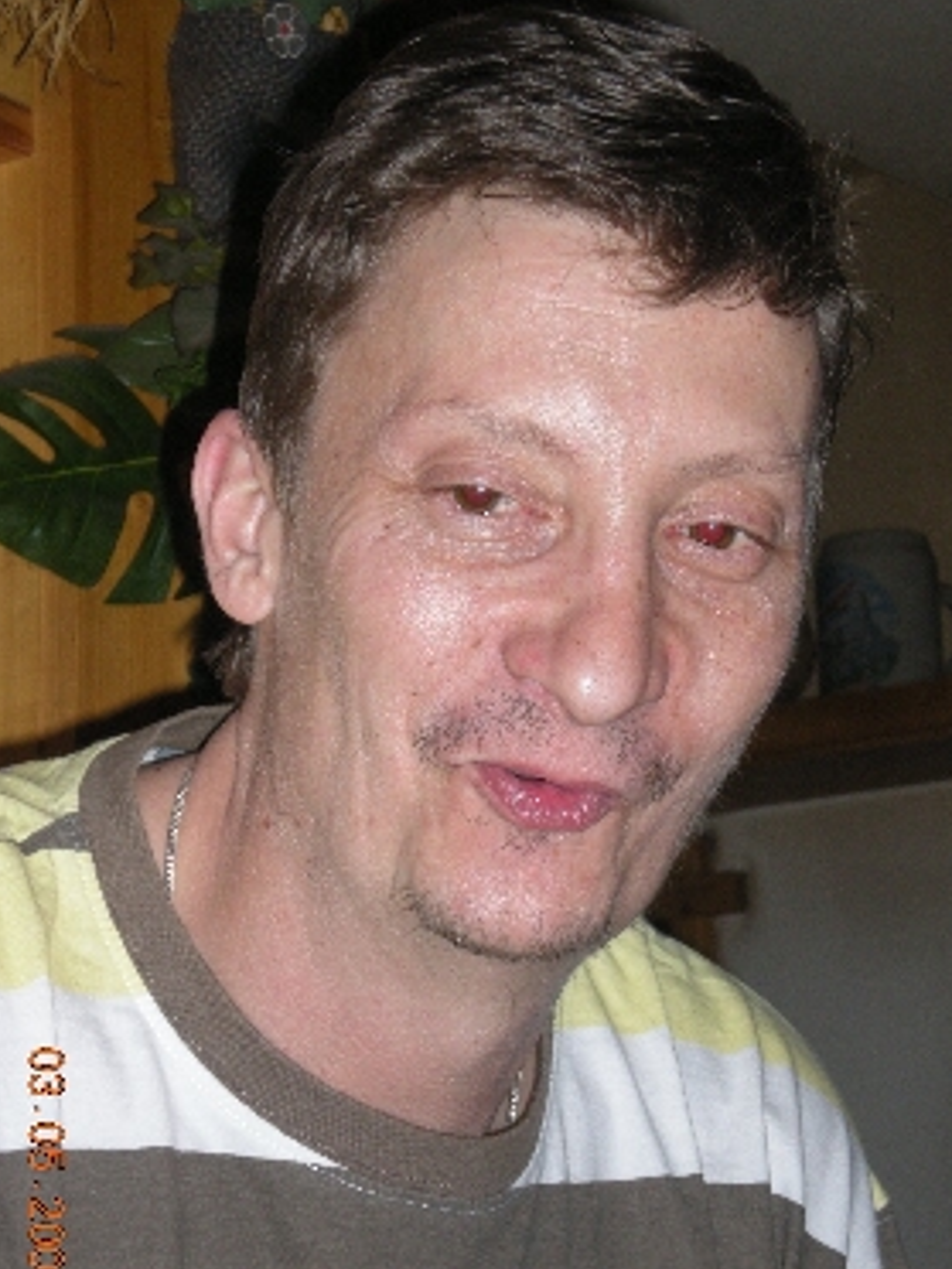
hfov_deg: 13.1
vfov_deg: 17.4
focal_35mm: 113
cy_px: 672
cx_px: 450
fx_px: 4144
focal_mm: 17.3
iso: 187
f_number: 5.7
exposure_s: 1/120
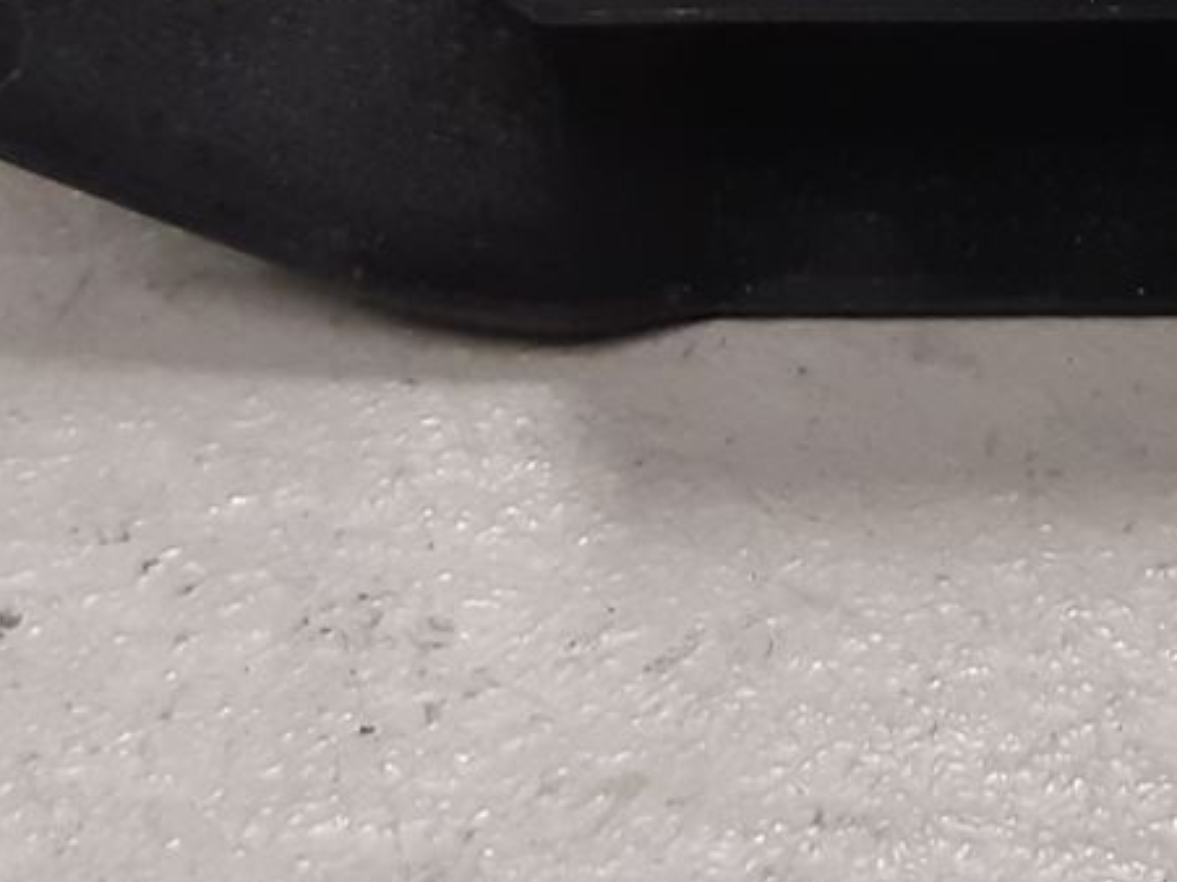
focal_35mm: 118
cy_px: -81
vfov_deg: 12.3
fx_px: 4011
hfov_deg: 15.8
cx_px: 1540
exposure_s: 1/50
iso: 125
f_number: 1.7
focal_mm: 3.93
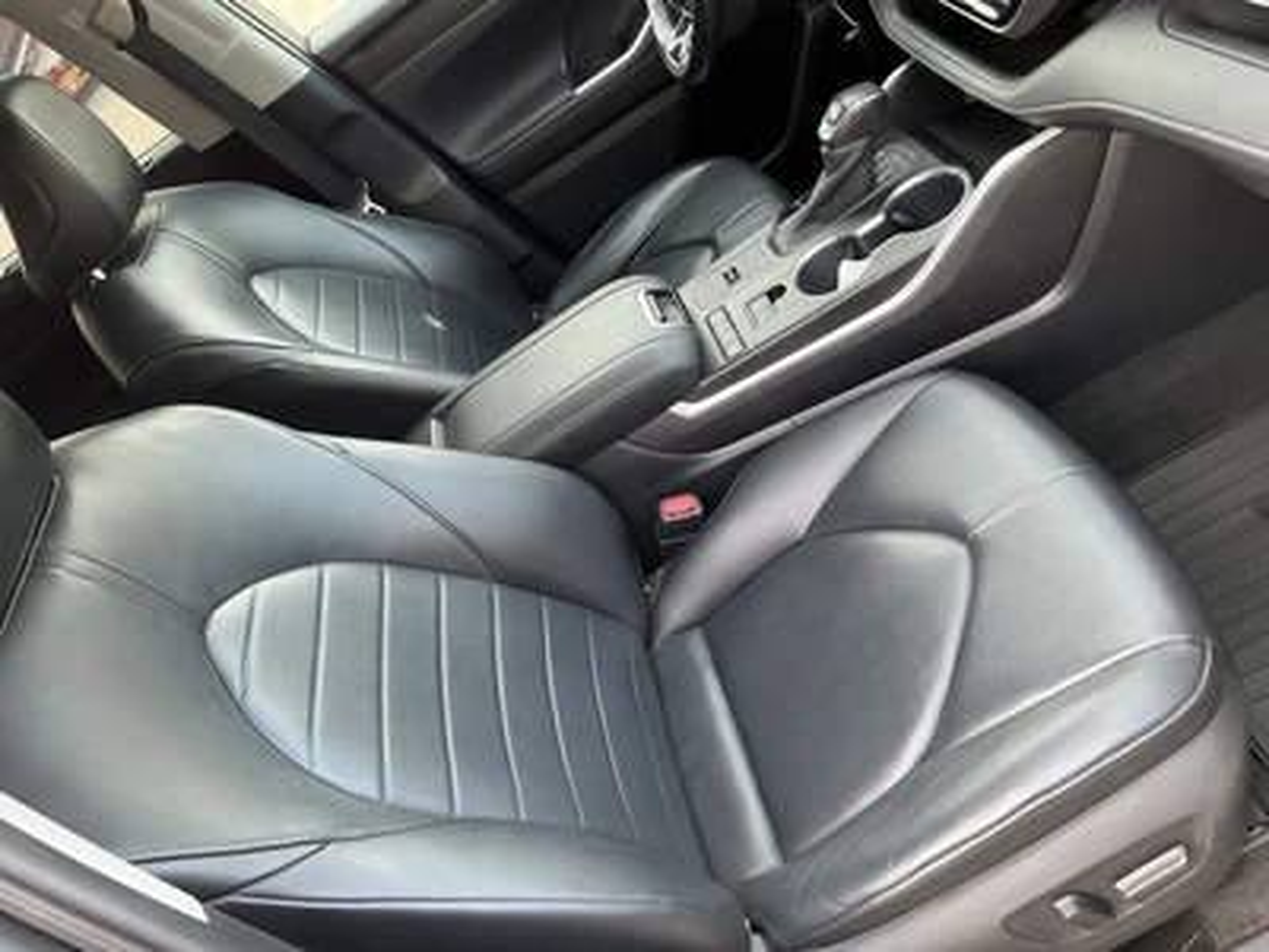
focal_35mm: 28
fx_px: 1026
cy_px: 476
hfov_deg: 63.4
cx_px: 634
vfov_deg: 49.7
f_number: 1.8
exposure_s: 1/97
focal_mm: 3
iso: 64
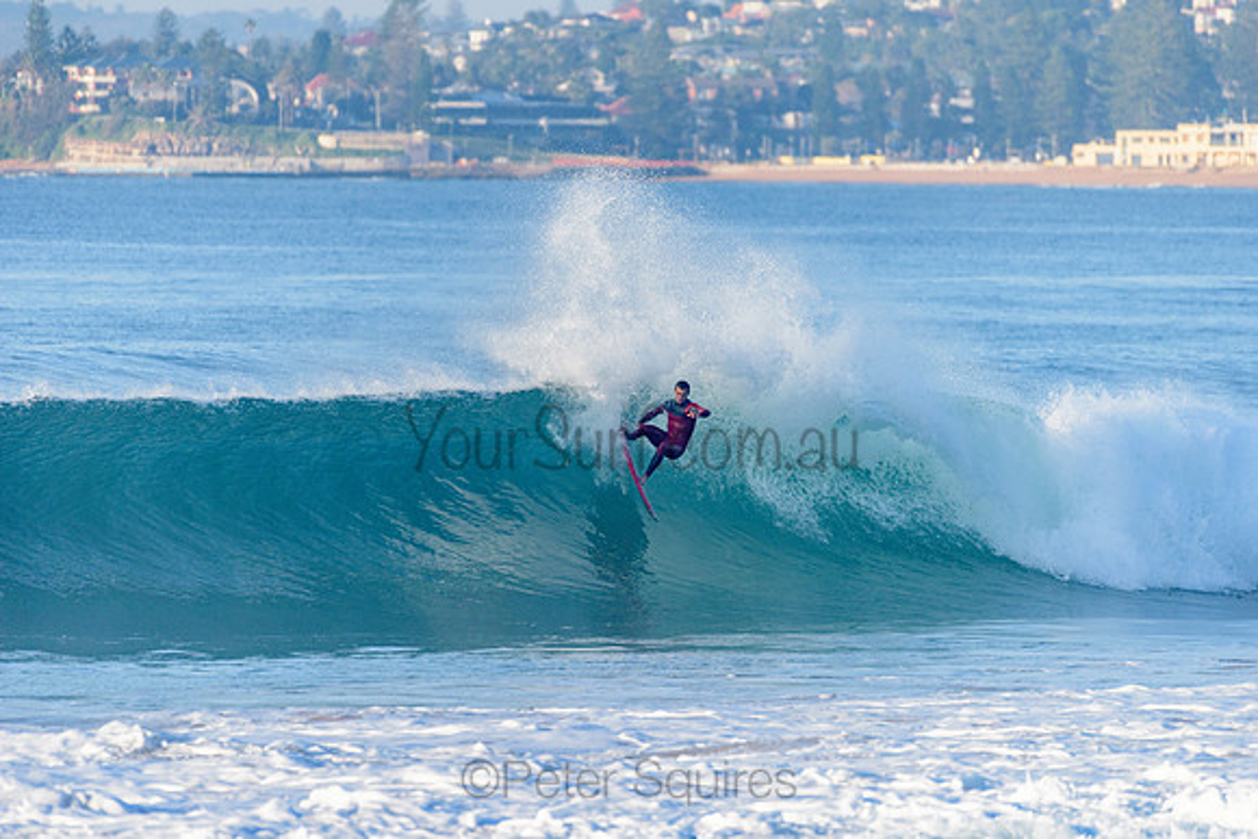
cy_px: 420
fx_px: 17475
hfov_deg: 4.1
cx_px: 629
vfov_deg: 2.8
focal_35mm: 500
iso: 360
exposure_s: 1/2000
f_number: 5.6
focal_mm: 500
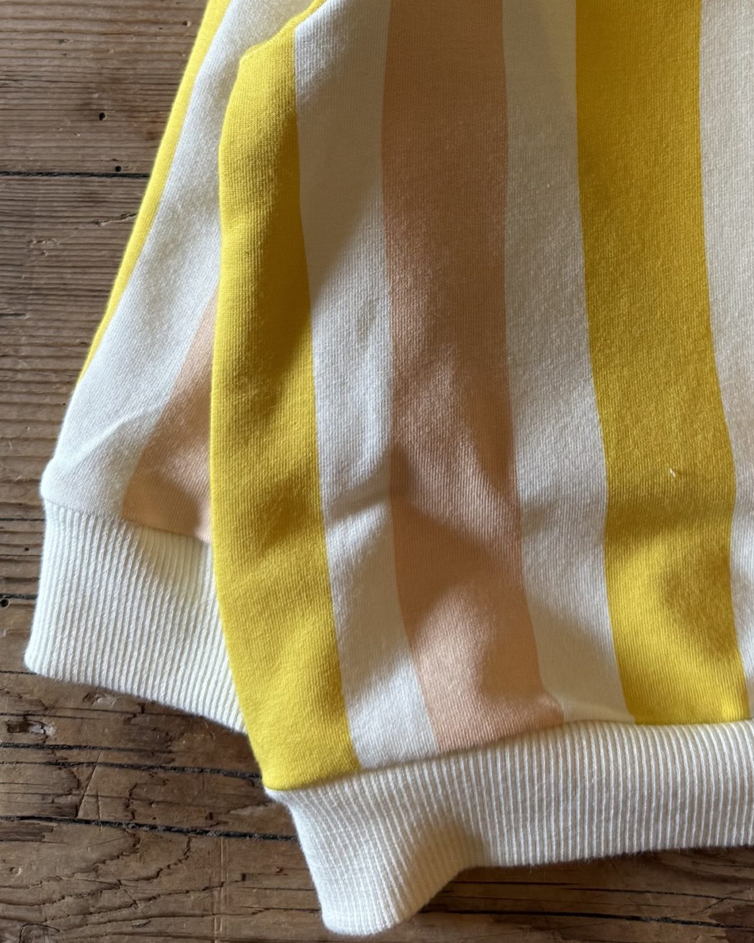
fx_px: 1172
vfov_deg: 41.6
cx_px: 526
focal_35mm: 42
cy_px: 164
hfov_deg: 35.2
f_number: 1.78
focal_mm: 6.76
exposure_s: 1/101
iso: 200
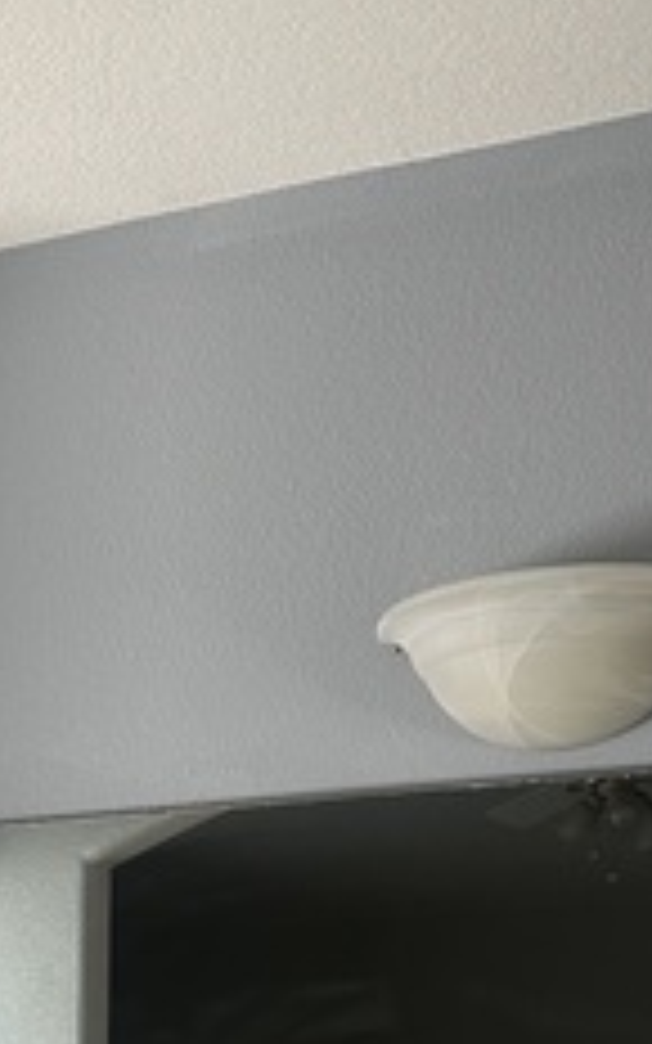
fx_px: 2075
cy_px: 1339
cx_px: -117
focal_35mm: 73
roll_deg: +1.7
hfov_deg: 17.1
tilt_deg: -2.4
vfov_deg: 24.7
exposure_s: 1/121
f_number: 1.78
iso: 200
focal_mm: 6.86
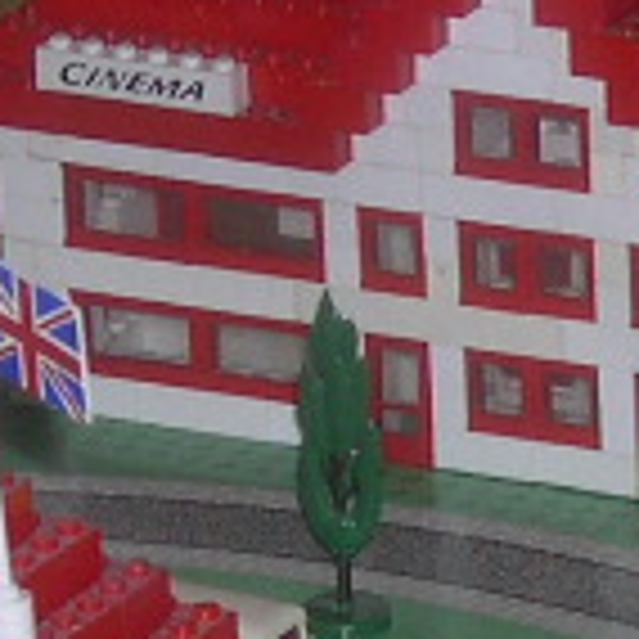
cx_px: 472
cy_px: 486
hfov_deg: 4.8
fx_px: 7581
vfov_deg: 4.8
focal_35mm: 363
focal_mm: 12.2
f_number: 3.4
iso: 100
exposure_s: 1/60
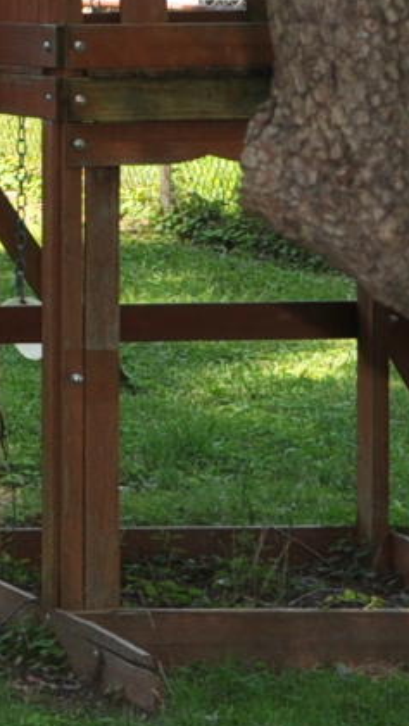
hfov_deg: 5.2
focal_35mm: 200
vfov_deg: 10.7
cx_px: -1355
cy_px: 33
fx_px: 3847
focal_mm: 25
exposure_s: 1/200
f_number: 7.1
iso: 200
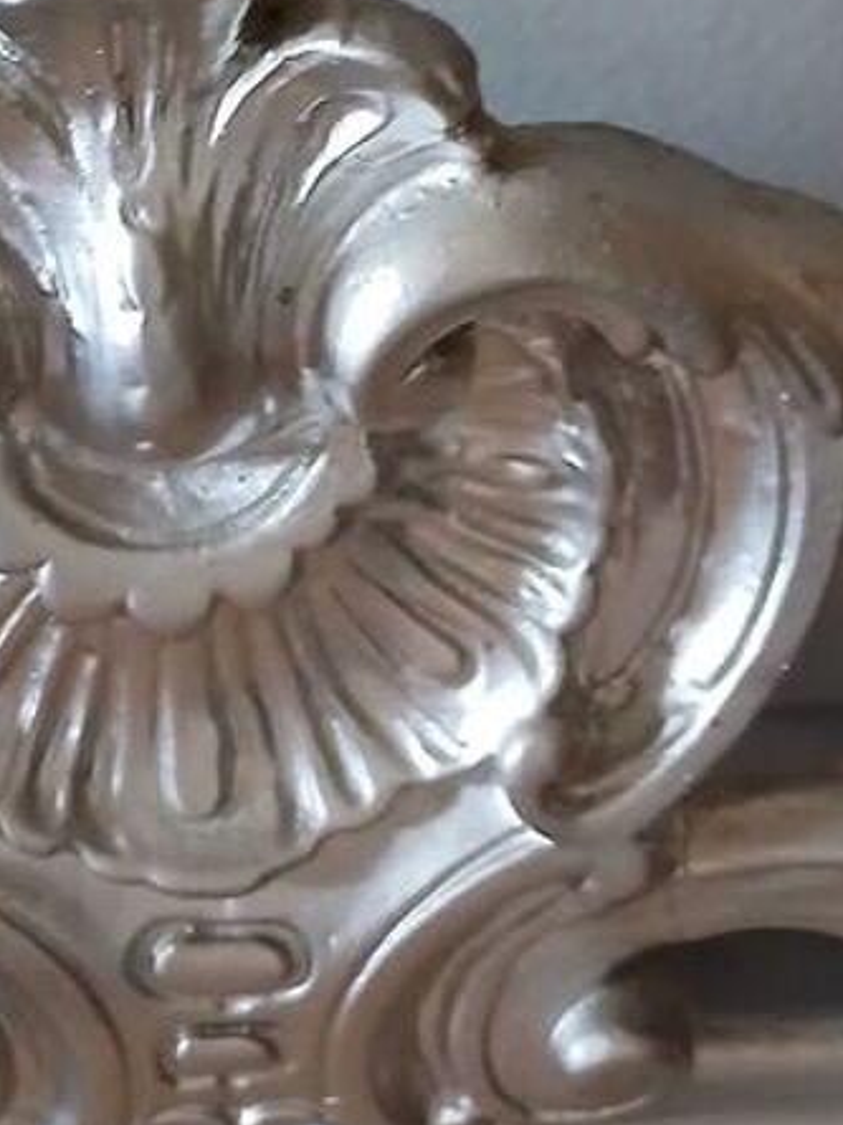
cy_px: 351
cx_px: 208
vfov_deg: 24.9
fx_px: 2533
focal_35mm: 78
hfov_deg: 18.8
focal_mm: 3.98
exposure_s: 1/20
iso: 500
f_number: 1.8
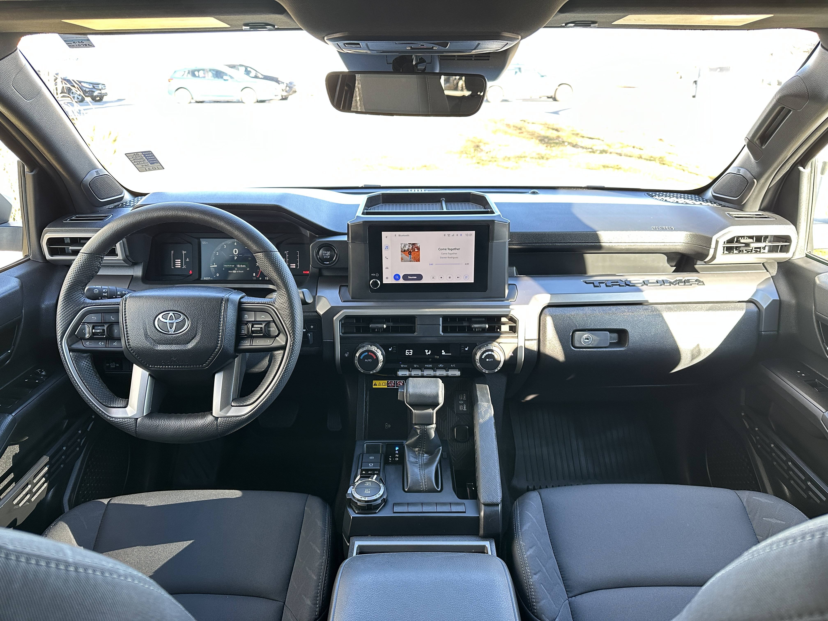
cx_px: 414
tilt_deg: -19.9
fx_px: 574
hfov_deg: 71.6
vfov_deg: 56.8
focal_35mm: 24
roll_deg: +3.5
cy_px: 310
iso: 250
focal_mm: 6.86
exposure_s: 1/68
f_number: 1.78
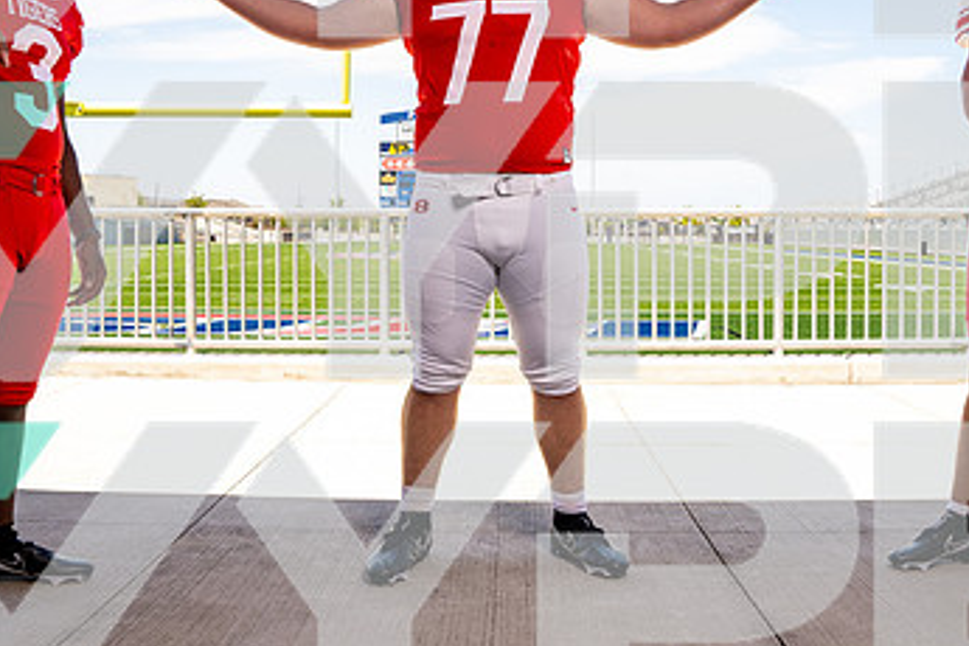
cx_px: 492
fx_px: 1130
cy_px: 232
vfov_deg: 31.7
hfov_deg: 46.4
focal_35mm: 42
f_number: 8
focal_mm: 25
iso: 100
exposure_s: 1/125
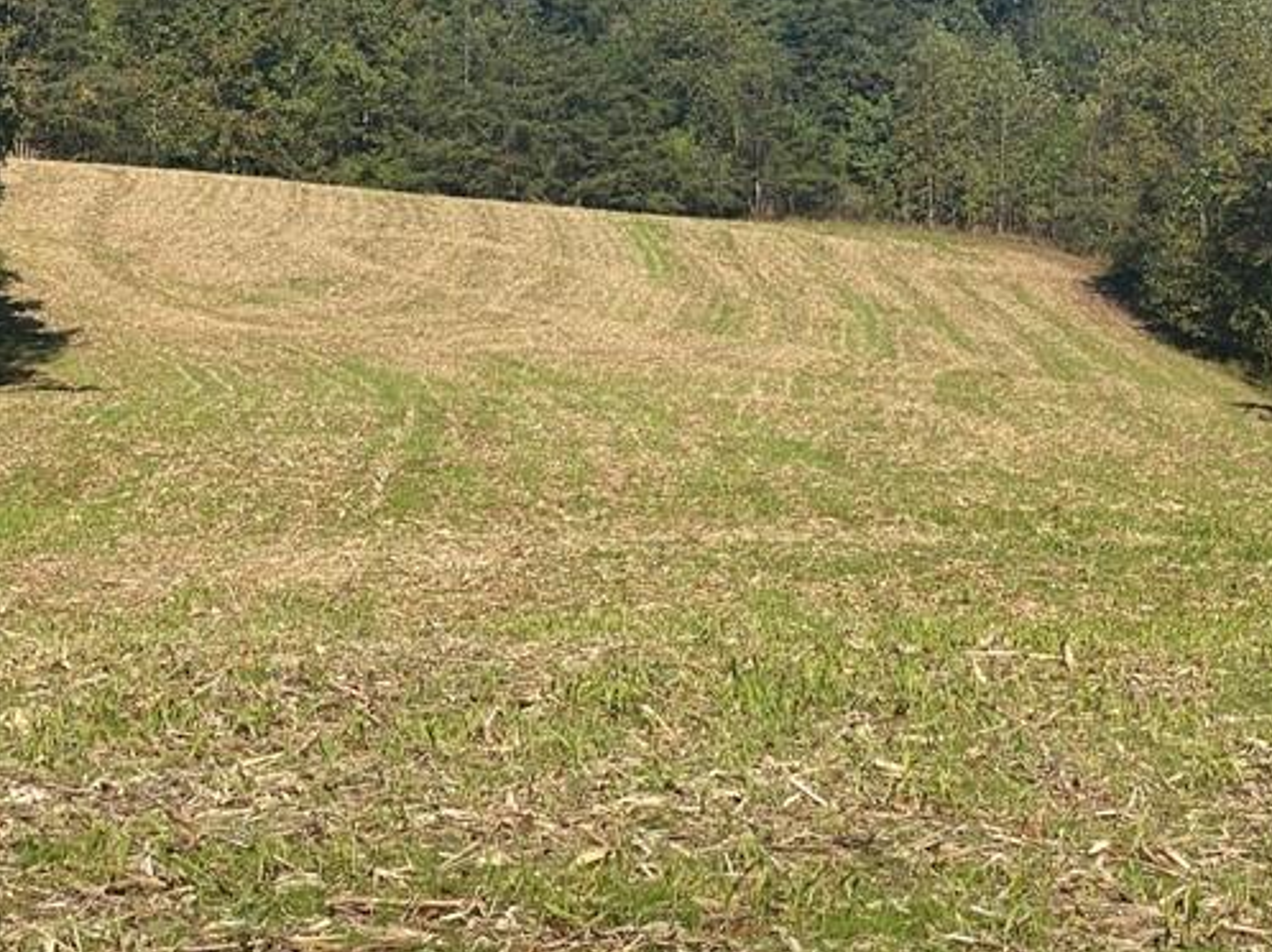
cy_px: 263
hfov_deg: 18.4
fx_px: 3930
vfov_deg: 13.8
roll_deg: -0.3
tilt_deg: -2.5
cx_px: 771
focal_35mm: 107
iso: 20
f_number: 2
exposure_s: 1/1546
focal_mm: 6
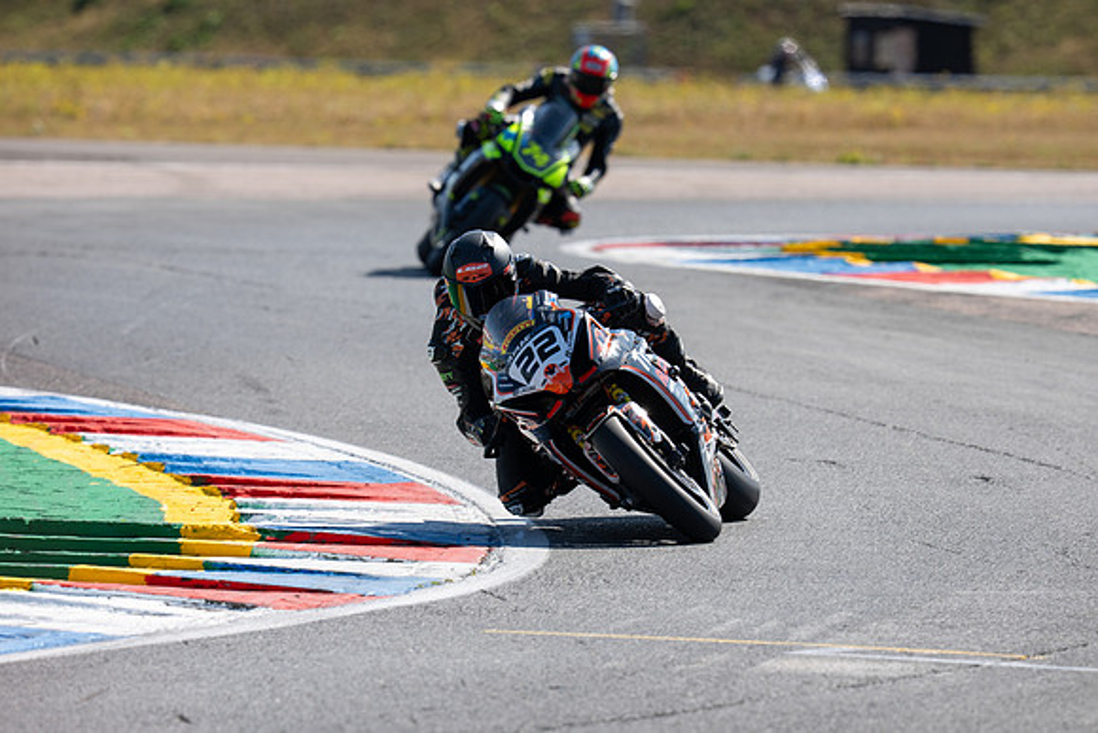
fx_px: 13296
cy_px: 358
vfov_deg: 3.2
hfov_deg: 4.7
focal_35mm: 436
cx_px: 598
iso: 100
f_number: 5.6
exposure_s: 1/400
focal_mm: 400
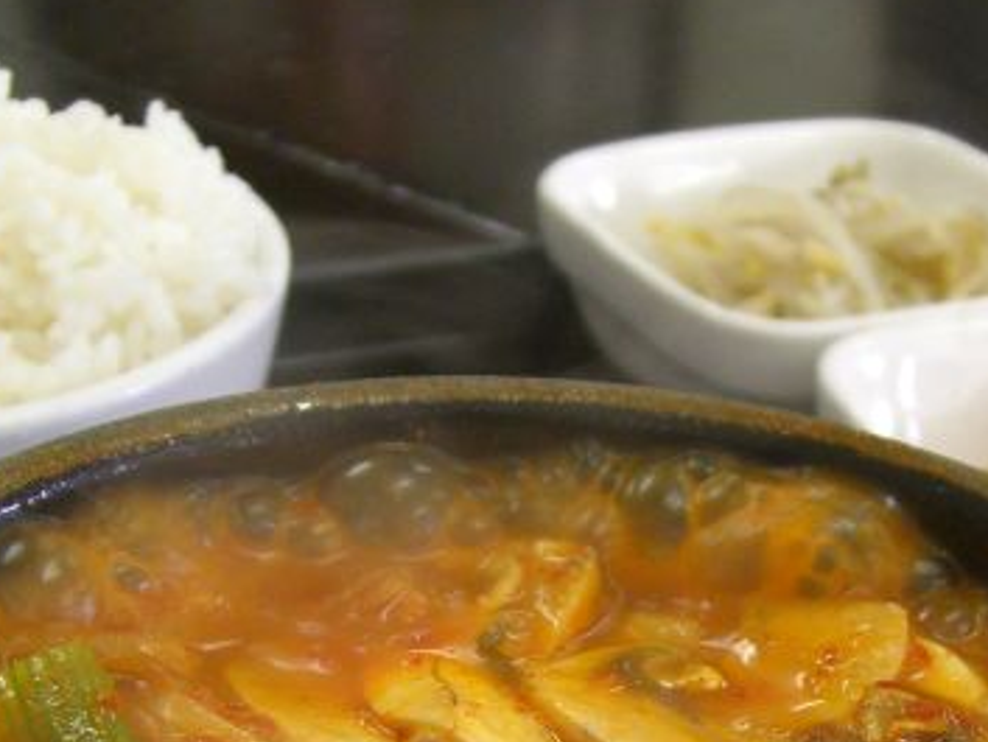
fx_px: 2455
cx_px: 588
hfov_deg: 22.7
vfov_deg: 16.7
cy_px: 804
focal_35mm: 86
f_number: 2.8
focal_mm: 7.9
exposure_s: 1/40
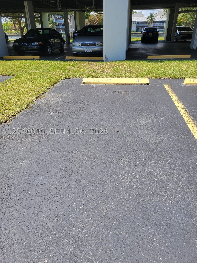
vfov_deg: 67.3
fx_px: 197
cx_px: 98
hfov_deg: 53.1
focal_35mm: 26
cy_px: 132
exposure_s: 1/1167
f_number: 1.8
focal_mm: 5.4
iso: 40
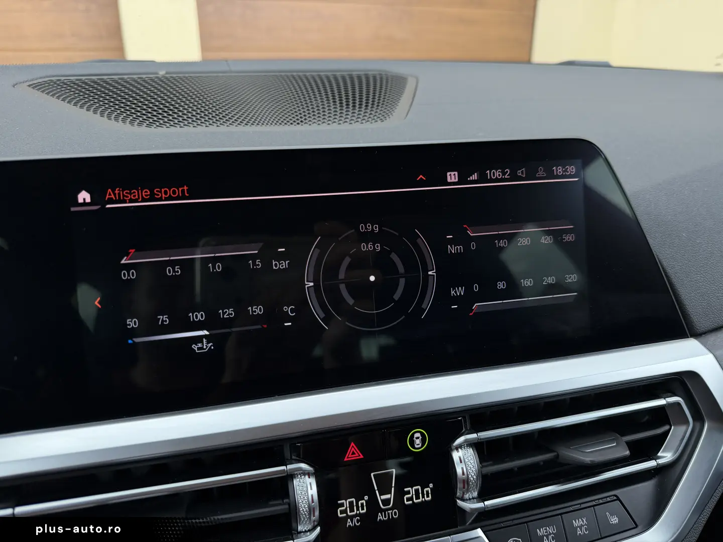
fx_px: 501
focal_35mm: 24
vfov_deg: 56.8
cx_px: 362
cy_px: 271
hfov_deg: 71.6
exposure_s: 1/195
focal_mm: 6.76
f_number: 1.78
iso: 200
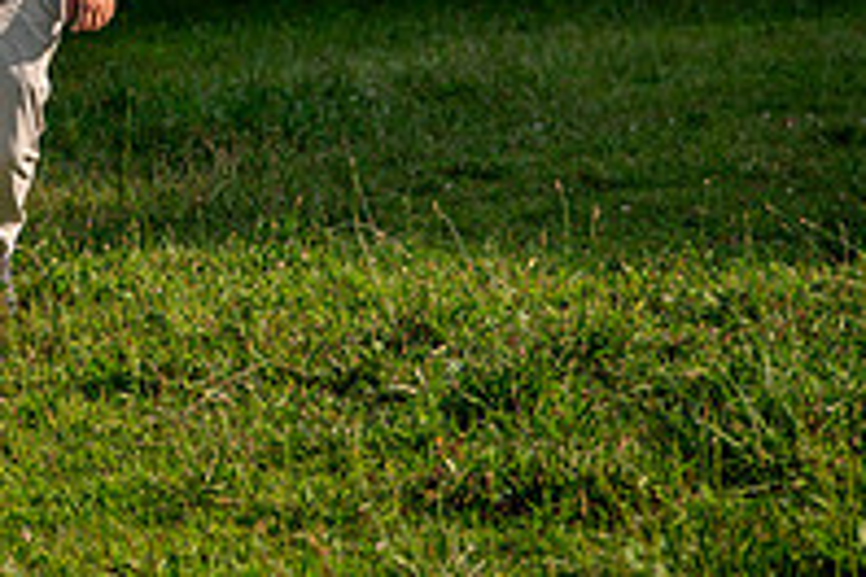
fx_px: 5605
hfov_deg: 8.7
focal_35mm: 233
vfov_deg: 5.9
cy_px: -171
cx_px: -283
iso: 200
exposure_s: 1/3200
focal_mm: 70
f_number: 3.5
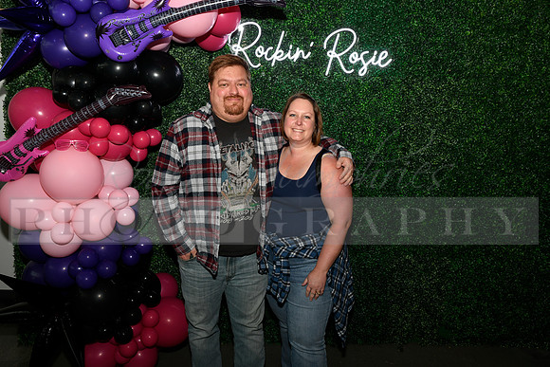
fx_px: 397
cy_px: 184
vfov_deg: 49.6
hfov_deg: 69.4
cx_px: 275
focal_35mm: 26
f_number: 6.3
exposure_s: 1/60
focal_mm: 26
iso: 500
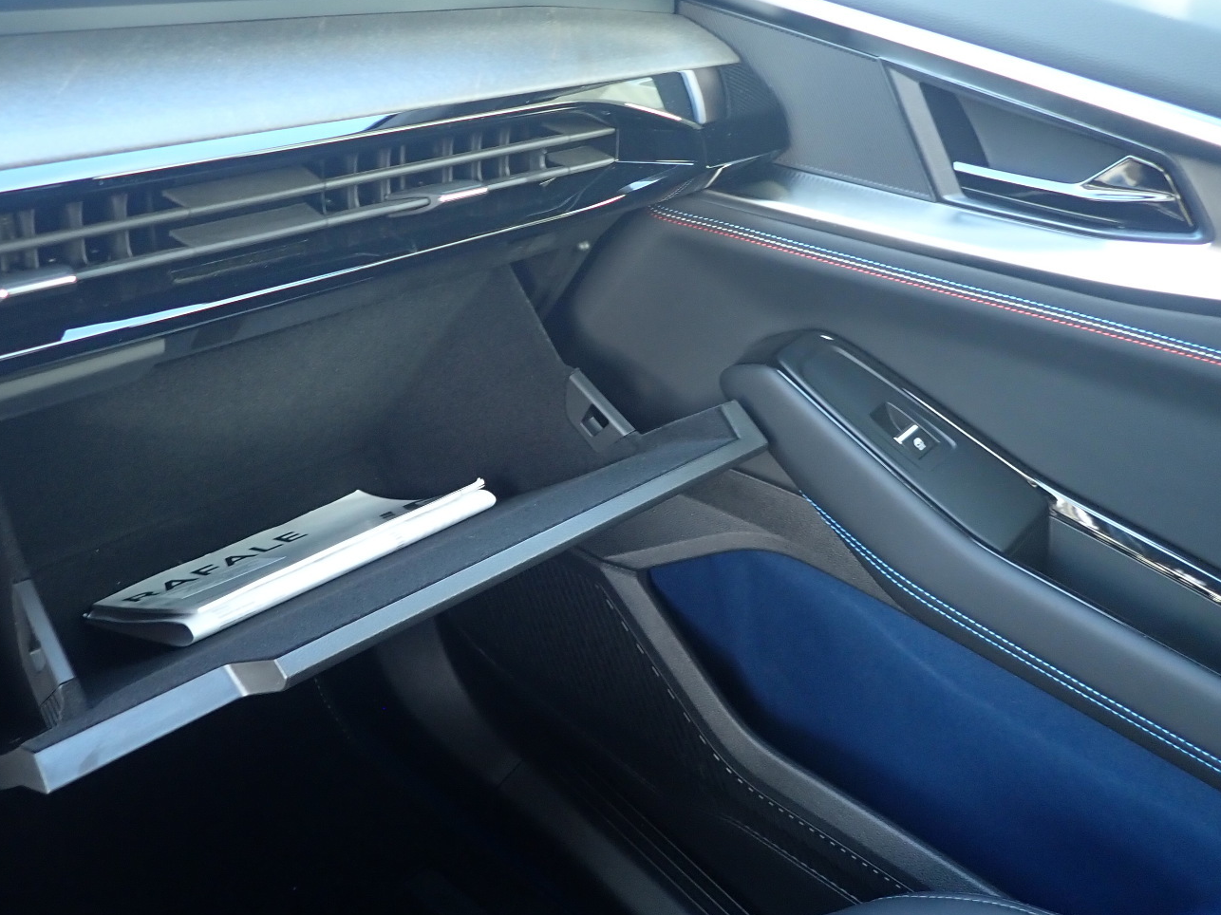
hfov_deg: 52.6
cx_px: 559
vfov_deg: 40.5
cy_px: 354
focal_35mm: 35
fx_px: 1234
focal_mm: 4.5
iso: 200
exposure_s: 1/40
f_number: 2
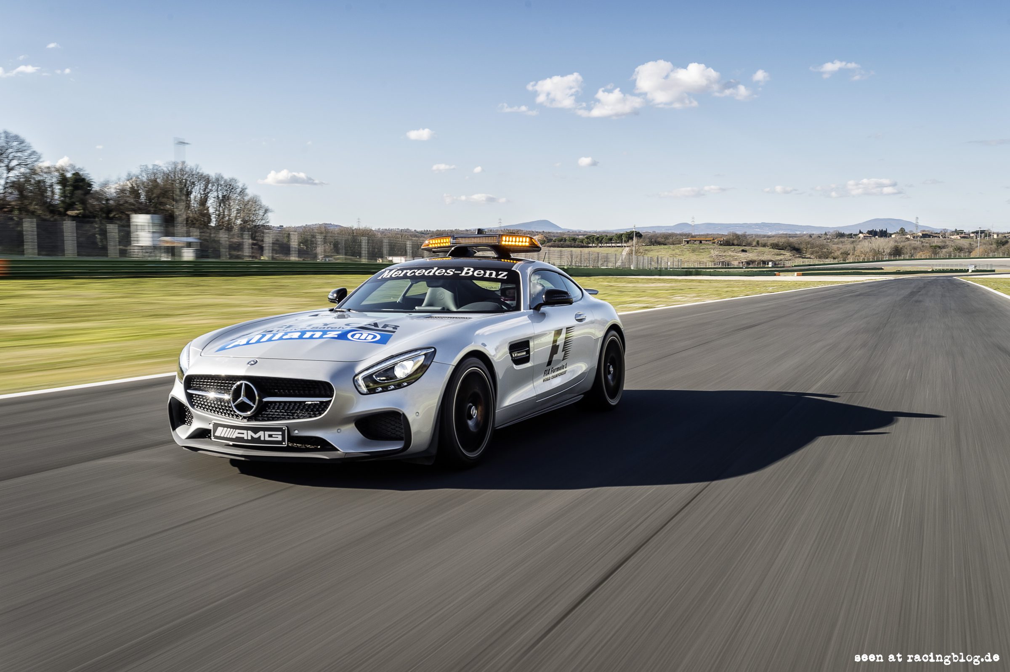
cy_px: 336
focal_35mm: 35
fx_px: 981
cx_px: 505
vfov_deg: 37.8
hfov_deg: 54.5
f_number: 10
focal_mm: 35
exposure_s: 1/20
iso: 100
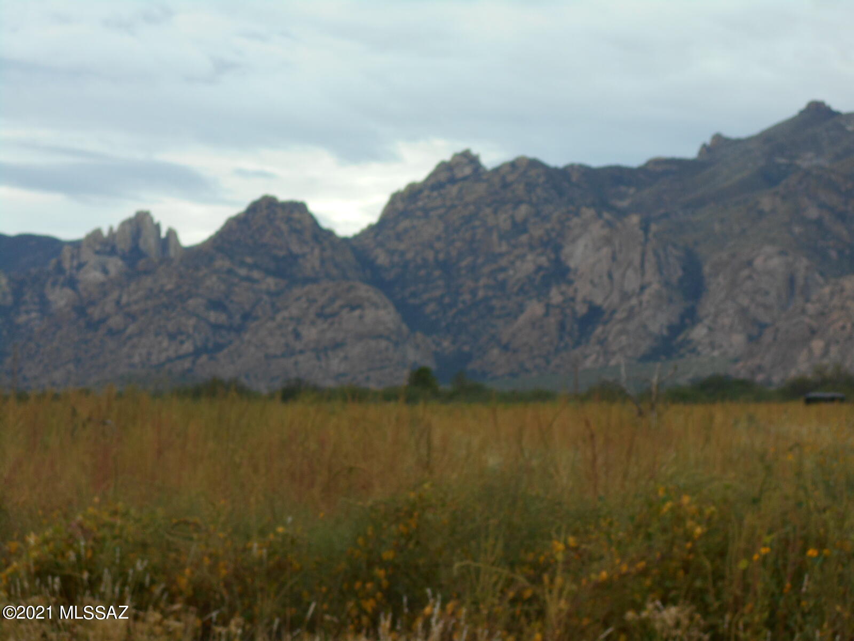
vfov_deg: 11.4
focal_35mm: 130
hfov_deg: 15.2
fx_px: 3207
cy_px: 320
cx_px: 427
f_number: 6.5
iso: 80
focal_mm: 23
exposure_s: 1/160
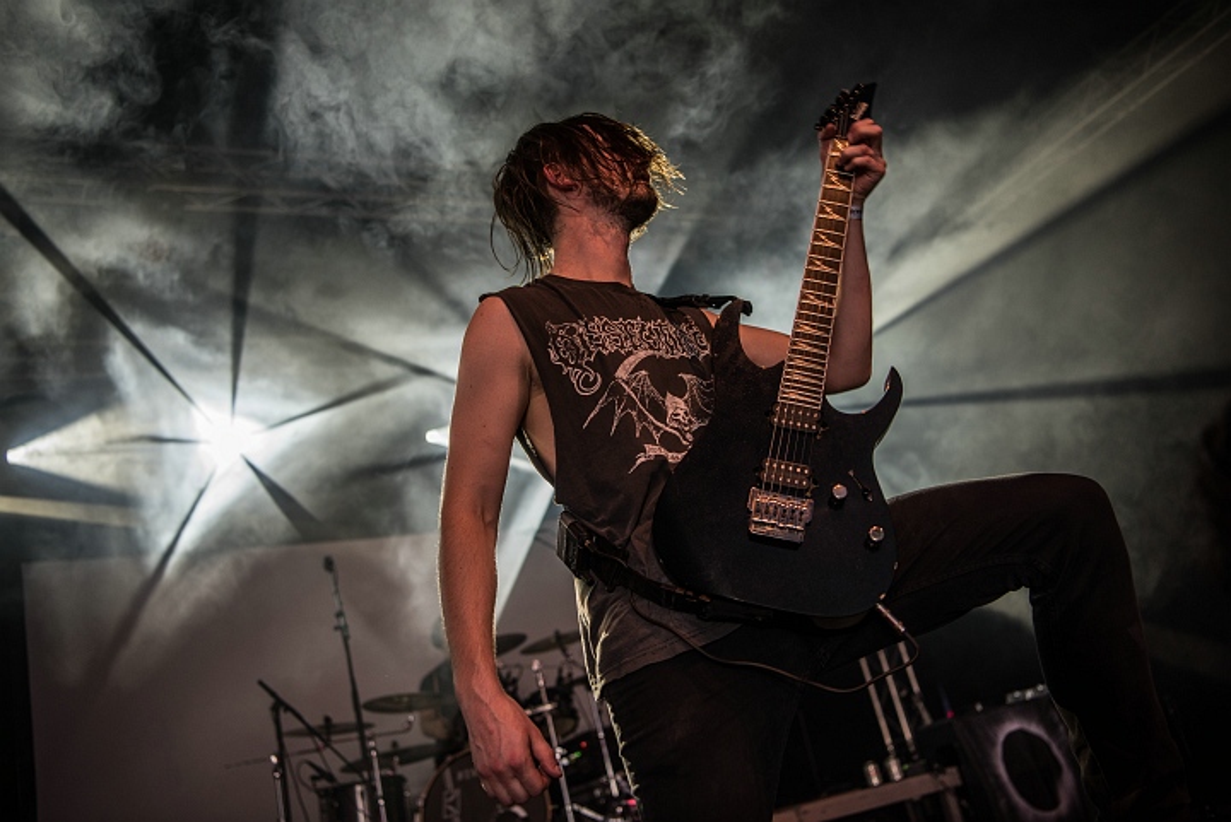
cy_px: 411
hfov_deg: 55.8
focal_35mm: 34
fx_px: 1163
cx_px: 616
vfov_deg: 38.9
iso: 400
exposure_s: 1/125
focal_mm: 34
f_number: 3.2
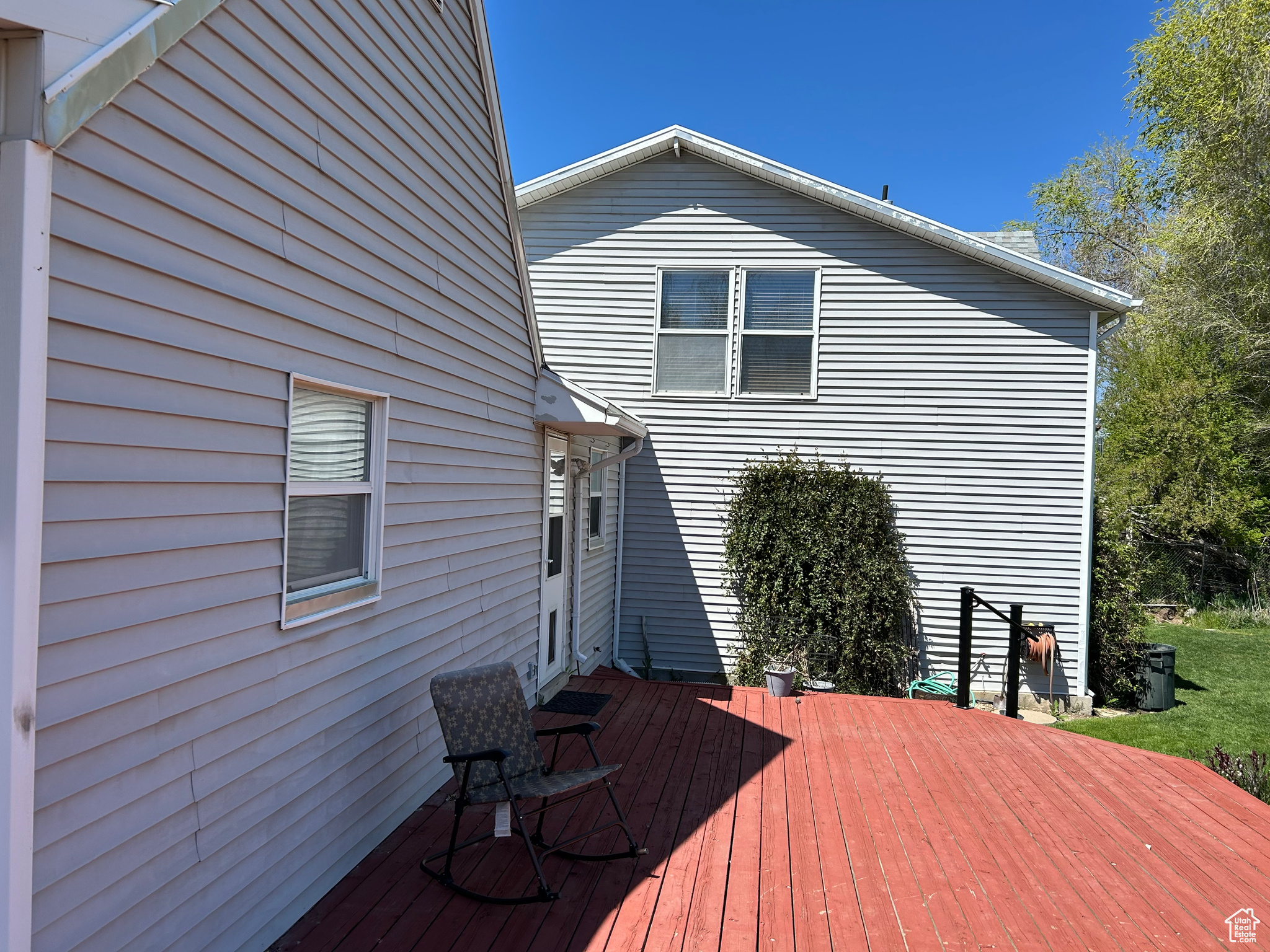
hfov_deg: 67.3
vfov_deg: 53.1
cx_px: 635
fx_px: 954
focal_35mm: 26
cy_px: 476
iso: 50
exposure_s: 1/3968
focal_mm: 5.7
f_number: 1.5
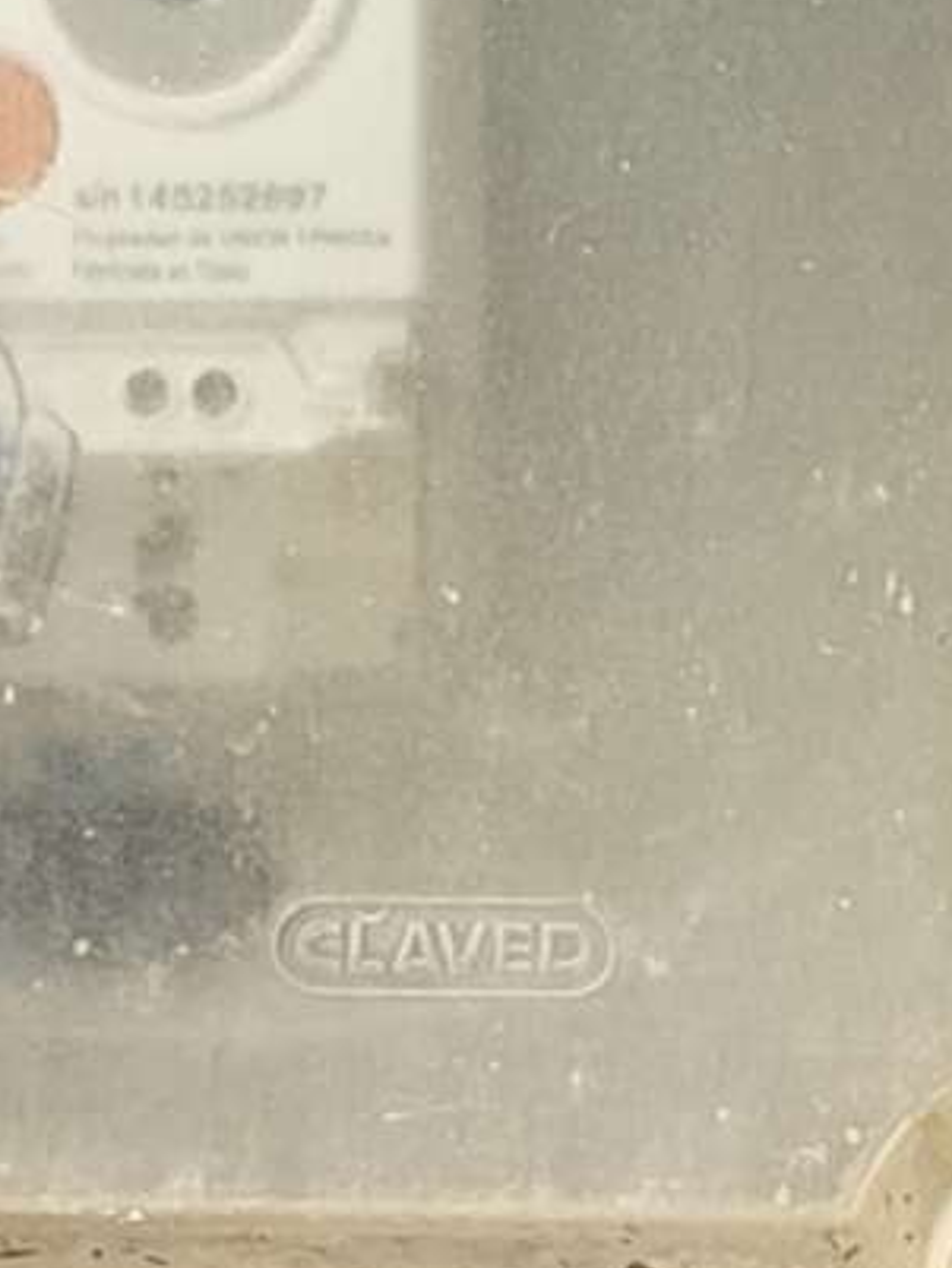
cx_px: 334
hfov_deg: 6.0
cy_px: 1107
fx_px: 9052
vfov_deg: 8.0
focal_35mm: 247
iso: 50
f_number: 1.7
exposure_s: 1/481
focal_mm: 5.24
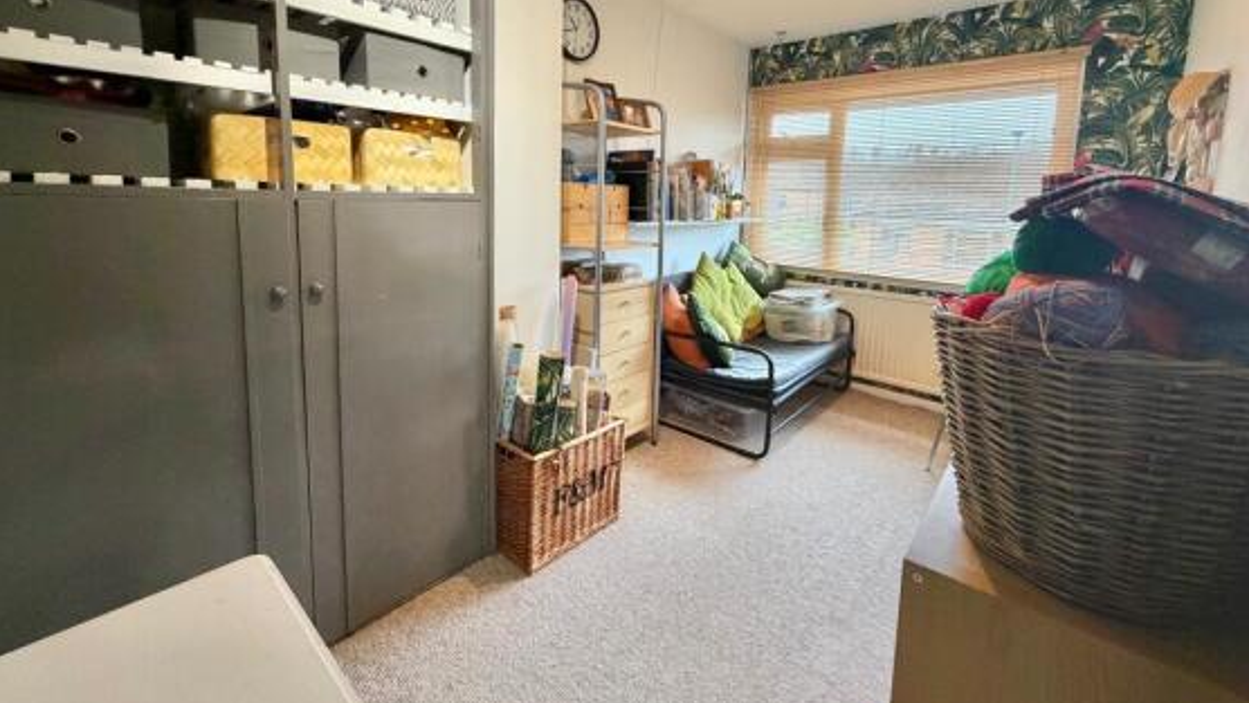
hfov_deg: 99.4
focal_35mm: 16
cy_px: 257
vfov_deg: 66.0
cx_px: 614
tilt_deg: -5.4
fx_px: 530
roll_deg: -2.1
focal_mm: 2.22
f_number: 2.2
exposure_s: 1/50
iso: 250
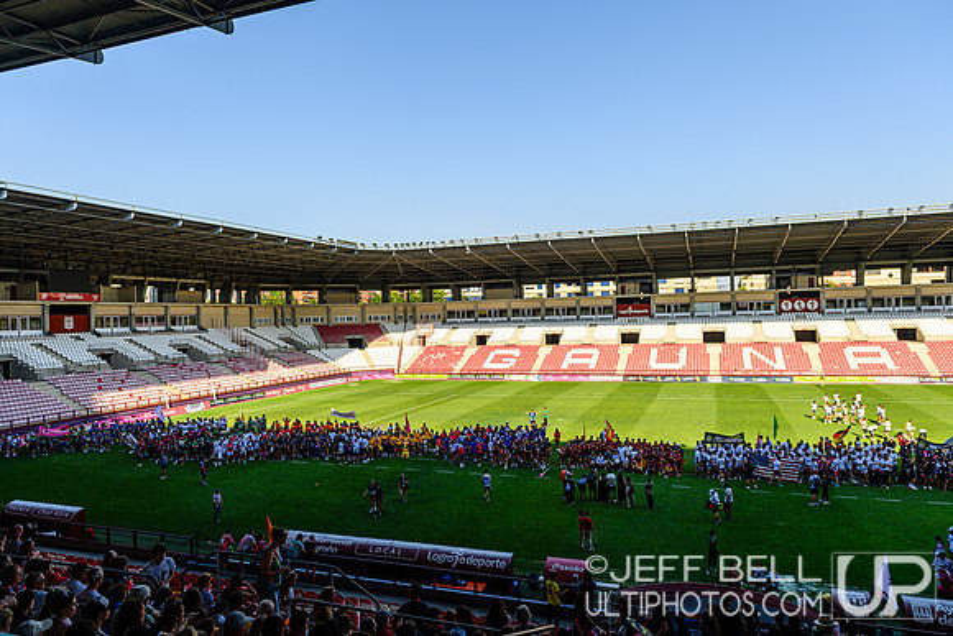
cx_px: 476
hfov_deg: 73.7
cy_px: 318
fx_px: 635
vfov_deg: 53.2
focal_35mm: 24
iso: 100
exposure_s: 1/320
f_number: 5.6
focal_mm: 24
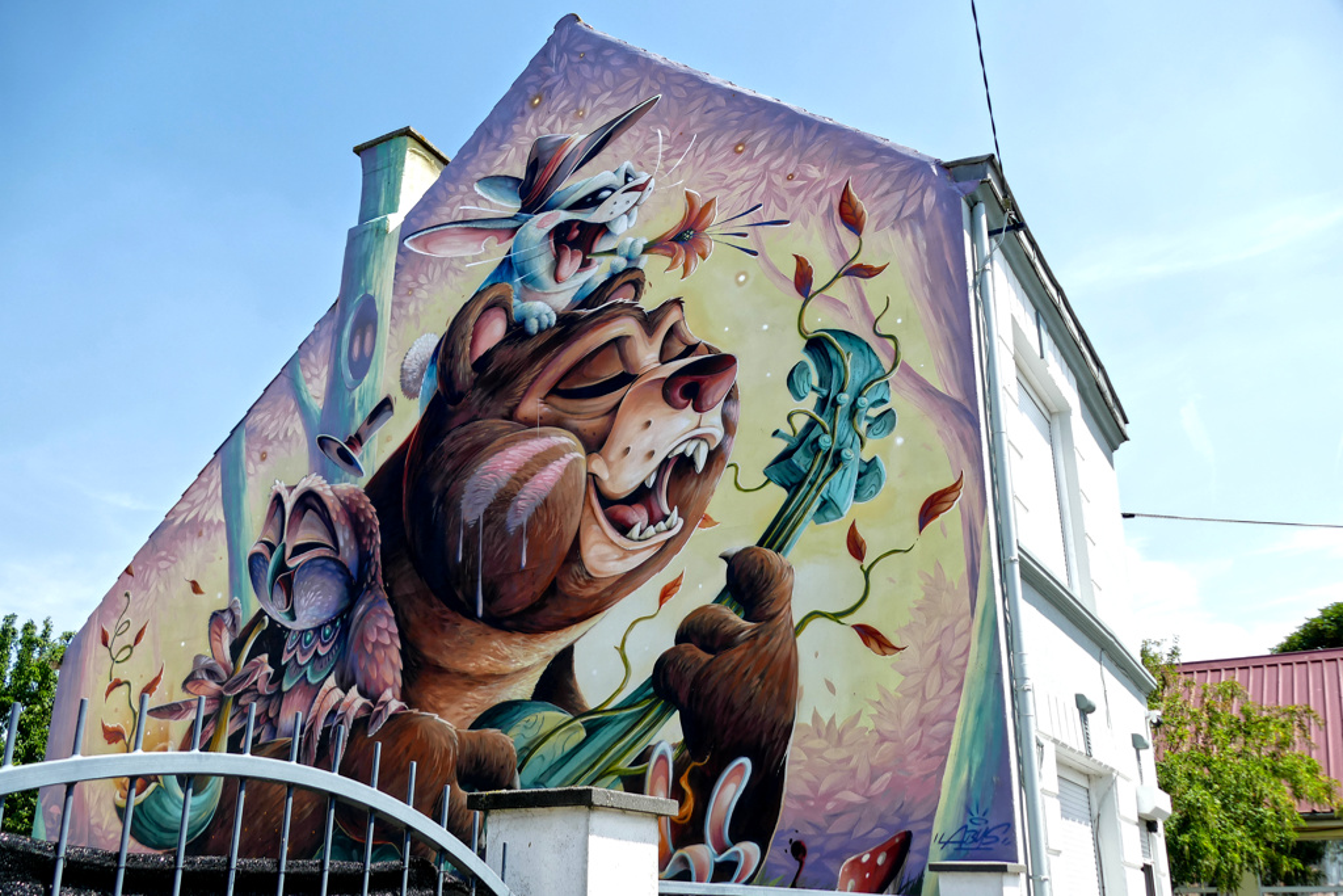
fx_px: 1194
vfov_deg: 41.1
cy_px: 448
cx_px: 672
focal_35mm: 32
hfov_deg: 58.7
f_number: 3
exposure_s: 1/1600
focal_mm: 11.6
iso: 125
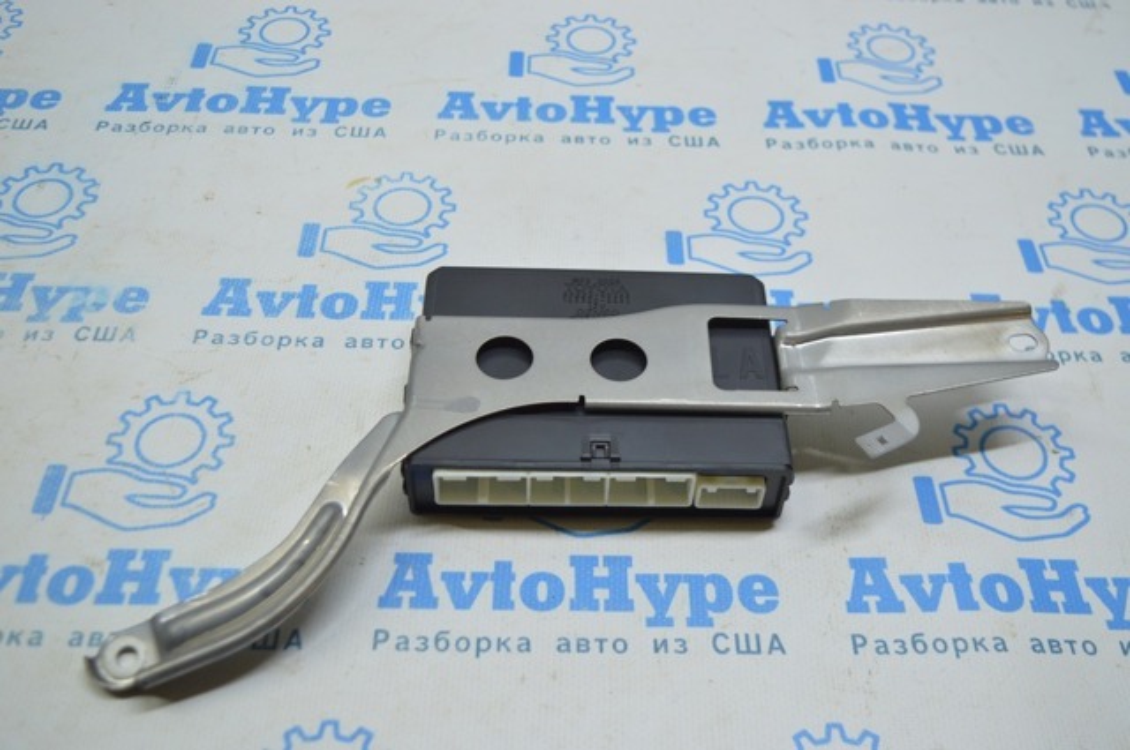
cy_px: 375
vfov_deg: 35.4
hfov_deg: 51.3
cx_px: 565
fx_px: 1176
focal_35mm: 38
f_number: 4
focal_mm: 25
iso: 400
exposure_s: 1/80
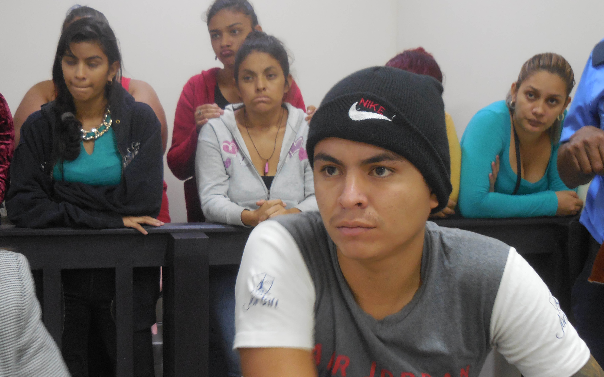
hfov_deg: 36.3
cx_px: 303
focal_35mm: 56
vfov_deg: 23.1
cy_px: 226
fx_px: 922
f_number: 4.3
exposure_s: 1/10
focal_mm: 9.4
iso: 400
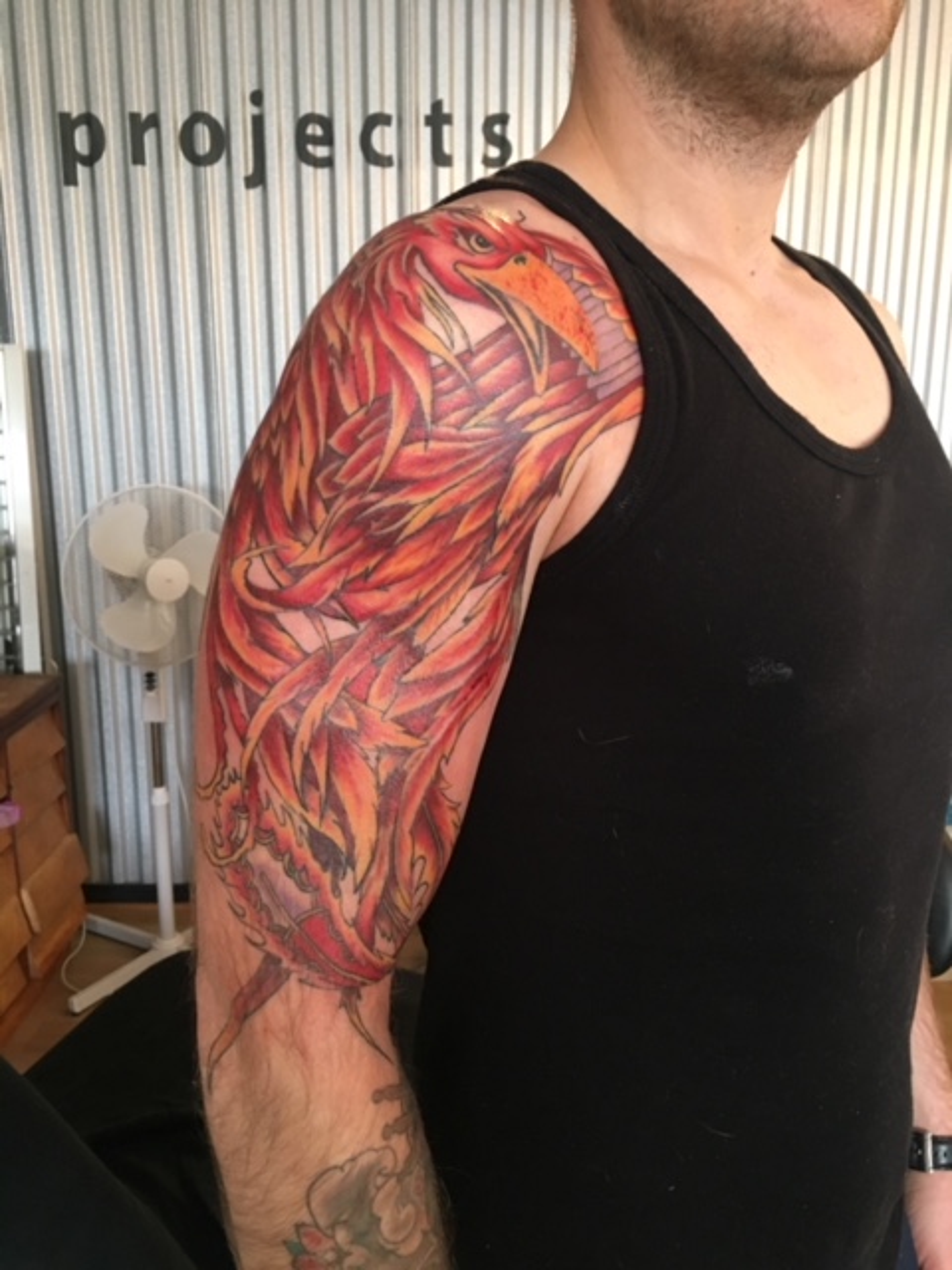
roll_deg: -0.5
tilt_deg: -12.1
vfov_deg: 61.7
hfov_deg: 48.2
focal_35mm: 29
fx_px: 1063
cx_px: 476
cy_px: 635
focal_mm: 4.15
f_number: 2.2
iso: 160
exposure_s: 1/33
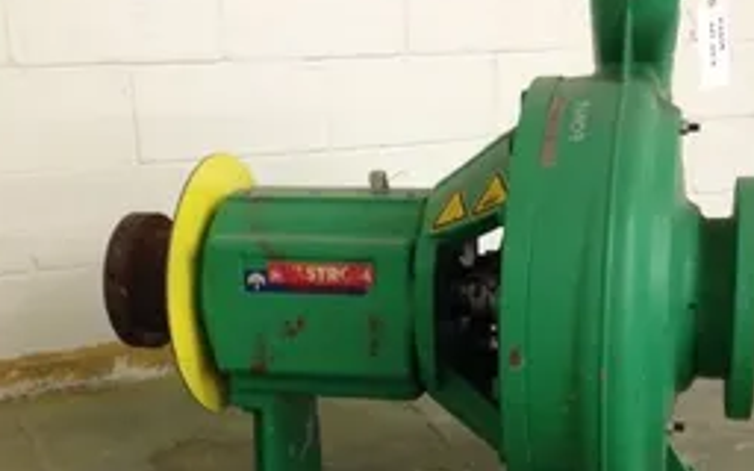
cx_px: 415
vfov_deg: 22.2
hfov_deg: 35.1
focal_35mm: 58
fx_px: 1192
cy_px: 350
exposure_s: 1/20
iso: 160
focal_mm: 4.28
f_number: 2.4
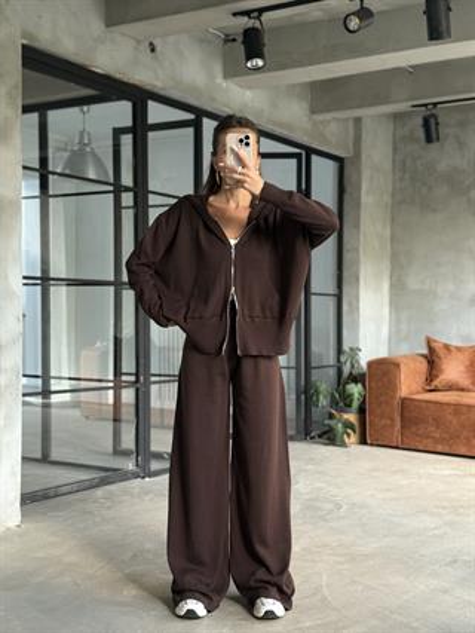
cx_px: 238
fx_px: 877
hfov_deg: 30.3
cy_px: 316
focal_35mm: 48
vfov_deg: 39.6
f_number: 1.78
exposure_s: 1/40
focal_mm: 6.76
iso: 320
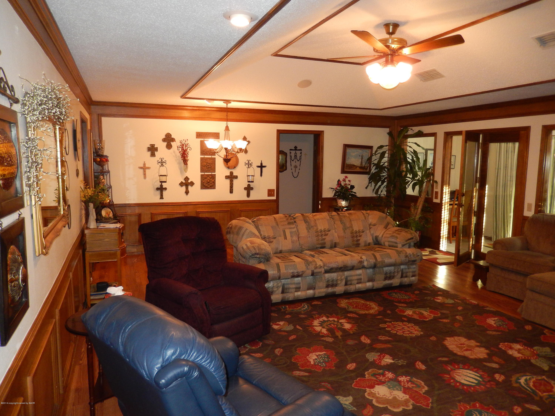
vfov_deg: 54.9
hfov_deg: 69.4
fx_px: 401
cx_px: 278
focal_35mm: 25
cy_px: 208
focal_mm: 4.5
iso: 280
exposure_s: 1/30
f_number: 3.4
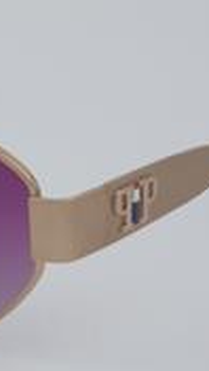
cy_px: 200
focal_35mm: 178
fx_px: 1754
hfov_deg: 6.7
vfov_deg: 12.1
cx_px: -82
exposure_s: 1/3
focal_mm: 50
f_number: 32
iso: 100
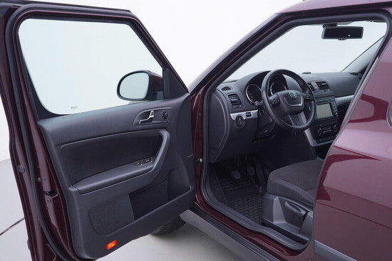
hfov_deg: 53.1
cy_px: 130
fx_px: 392
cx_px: 196
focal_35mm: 36
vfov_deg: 36.9
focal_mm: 24
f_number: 3.2
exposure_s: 1/50
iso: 125
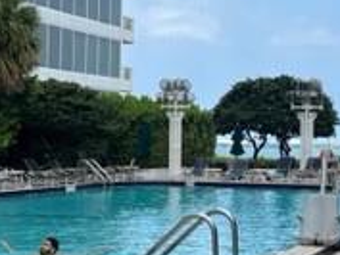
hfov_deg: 20.7
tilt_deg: +2.9
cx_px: 255
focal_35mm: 94
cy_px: 92
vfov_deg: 15.7
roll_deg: -0.1
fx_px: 924
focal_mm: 5.1
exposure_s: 1/2309
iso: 50
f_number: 1.6
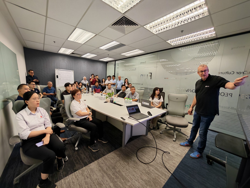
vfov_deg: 89.9
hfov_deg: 106.2
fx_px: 94
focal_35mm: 13
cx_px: 125
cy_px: 94
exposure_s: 1/50
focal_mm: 1.82
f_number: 2
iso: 125
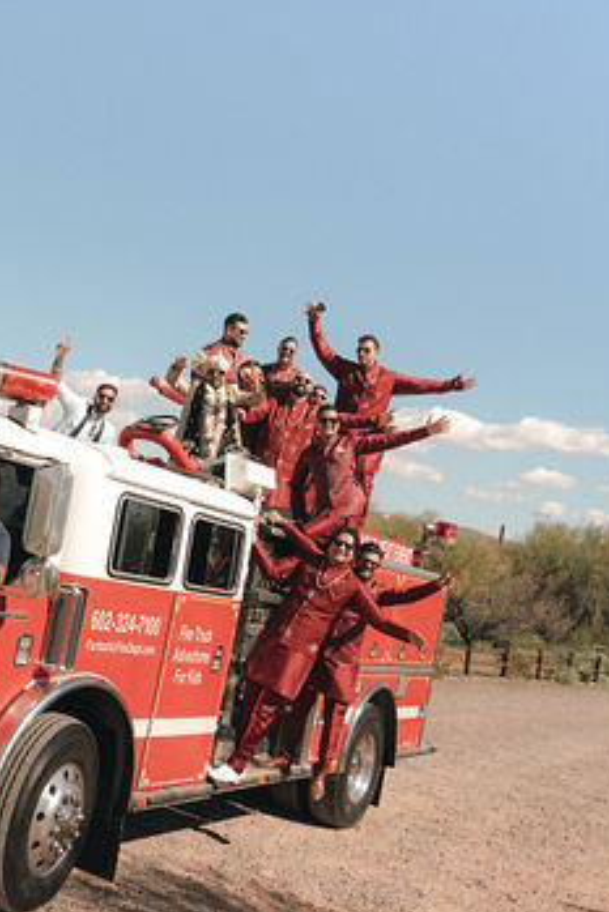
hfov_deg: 29.3
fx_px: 1115
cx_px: 60
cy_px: 487
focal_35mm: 44
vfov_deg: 44.5
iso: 200
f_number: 4
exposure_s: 1/2000
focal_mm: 24
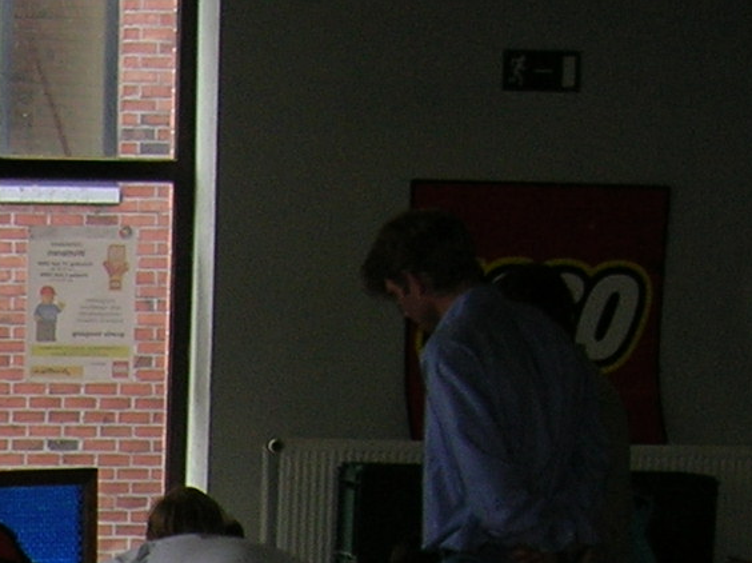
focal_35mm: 138
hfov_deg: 13.2
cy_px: 1077
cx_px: -501
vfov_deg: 10.0
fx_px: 2995
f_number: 2.9
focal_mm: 5.7
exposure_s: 1/60.1
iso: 54
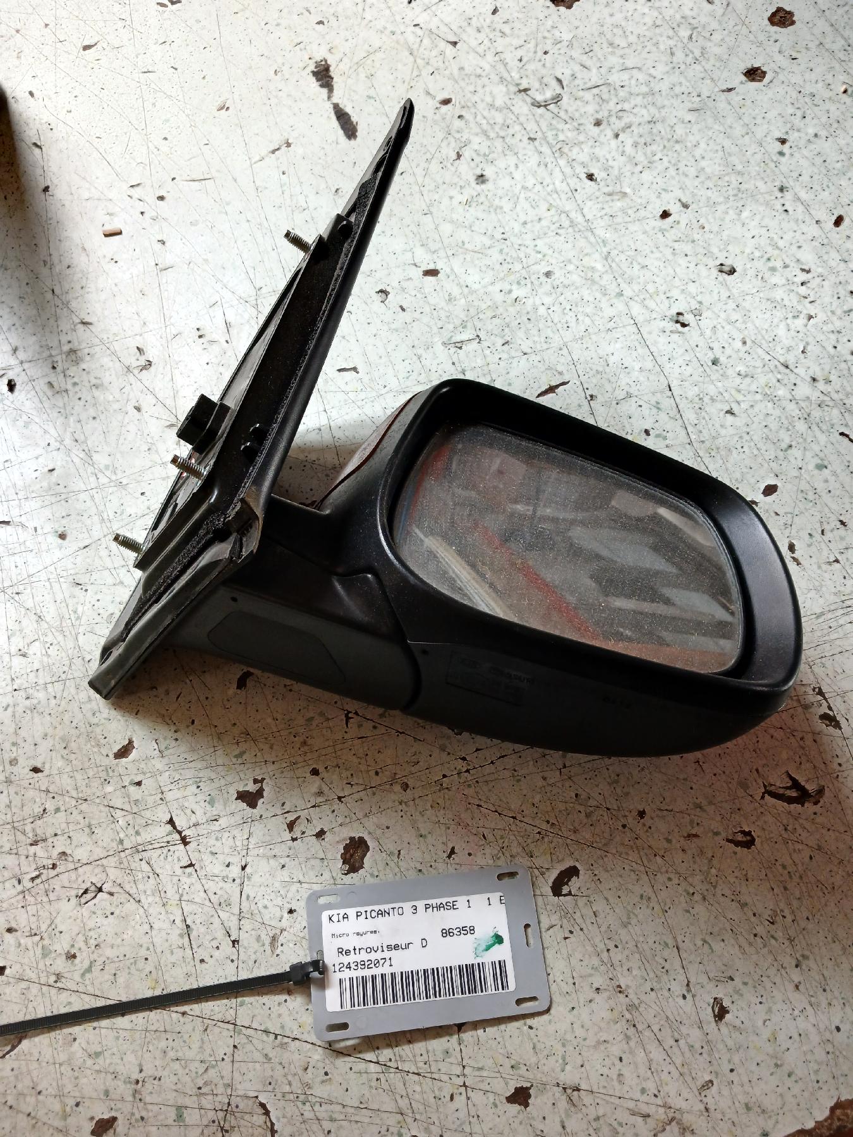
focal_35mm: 27
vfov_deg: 65.3
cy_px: 568
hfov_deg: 51.4
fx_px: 887
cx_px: 426
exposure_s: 1/50.3
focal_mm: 3.98
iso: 125
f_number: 1.8
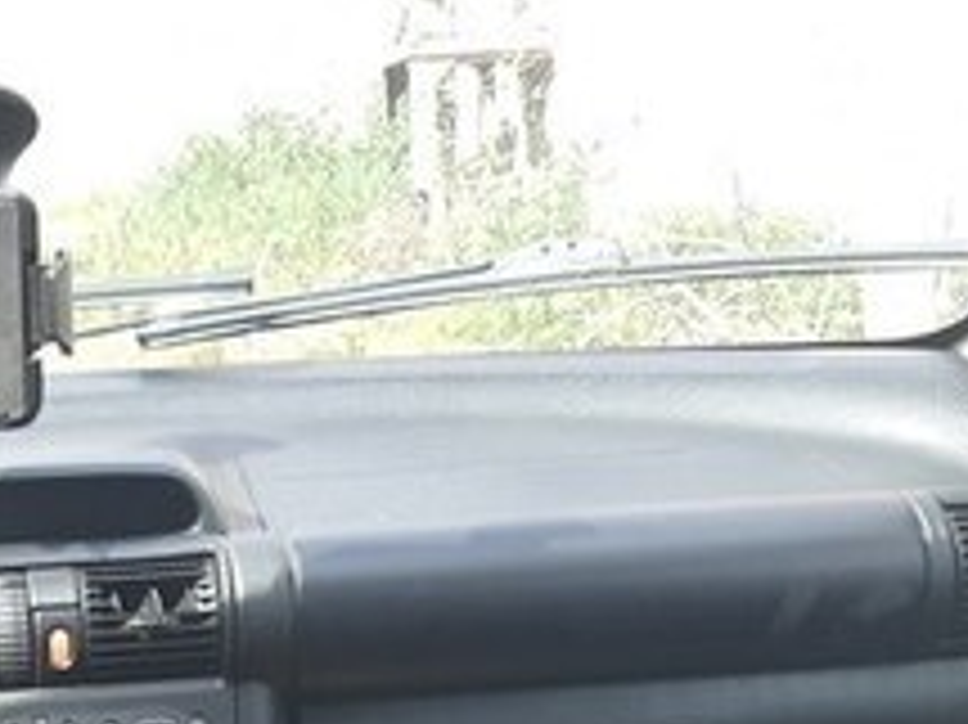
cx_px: 27
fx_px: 2236
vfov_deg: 17.1
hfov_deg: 23.5
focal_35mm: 80
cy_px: 992
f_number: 1.7
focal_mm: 3.93
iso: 40
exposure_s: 1/205
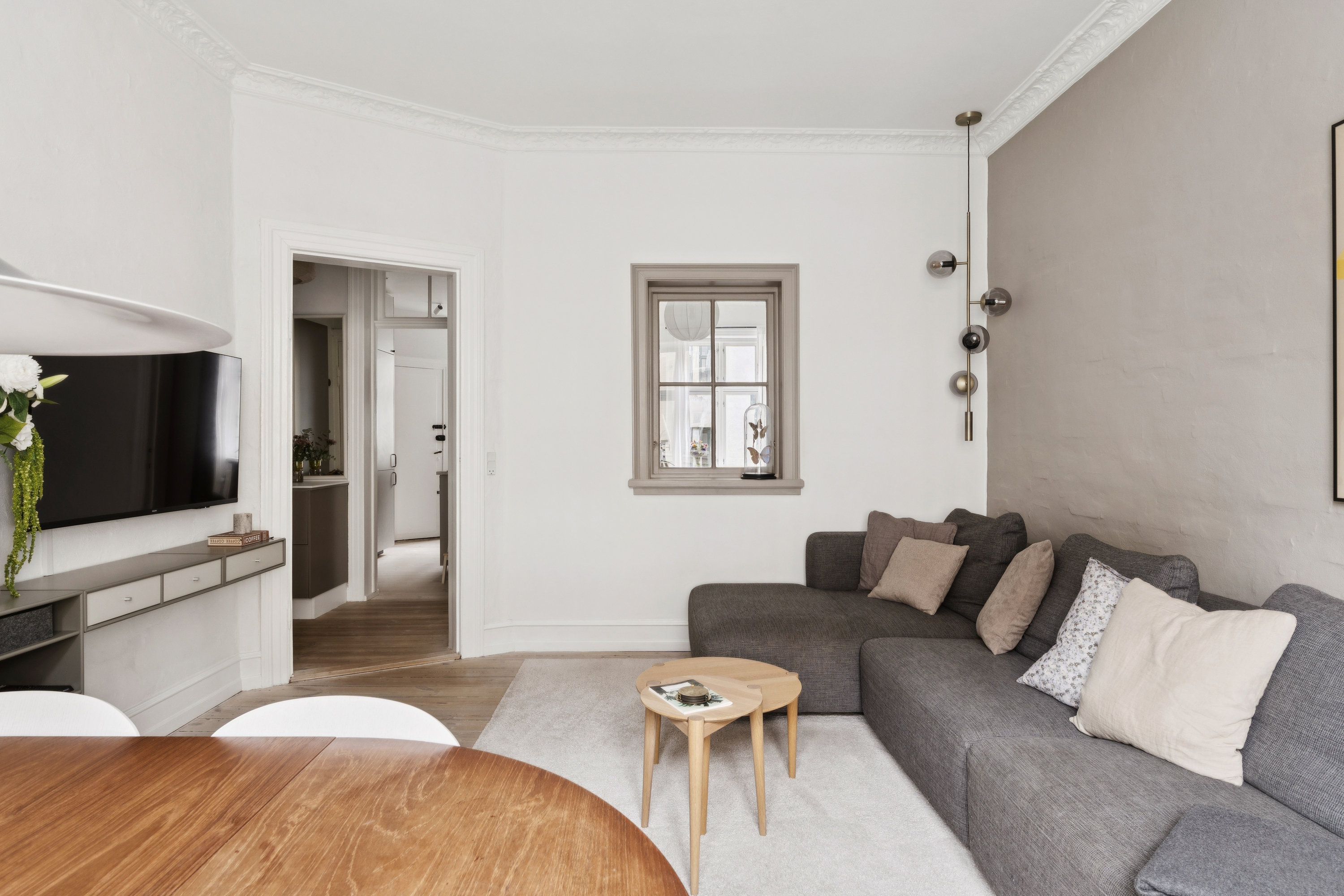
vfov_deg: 64.8
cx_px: 672
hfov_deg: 87.2
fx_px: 706
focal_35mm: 19
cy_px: 448
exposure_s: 1/5
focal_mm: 12.6
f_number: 7.1
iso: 200
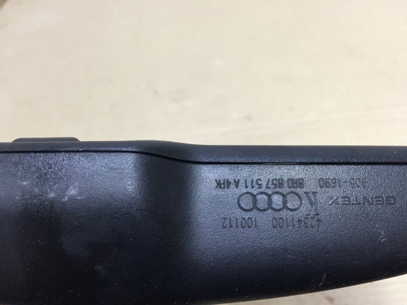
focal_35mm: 29
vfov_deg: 48.2
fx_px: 341
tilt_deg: -46.3
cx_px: 204
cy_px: 152
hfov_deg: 61.7
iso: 125
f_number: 2.2
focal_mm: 4.15
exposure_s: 1/33
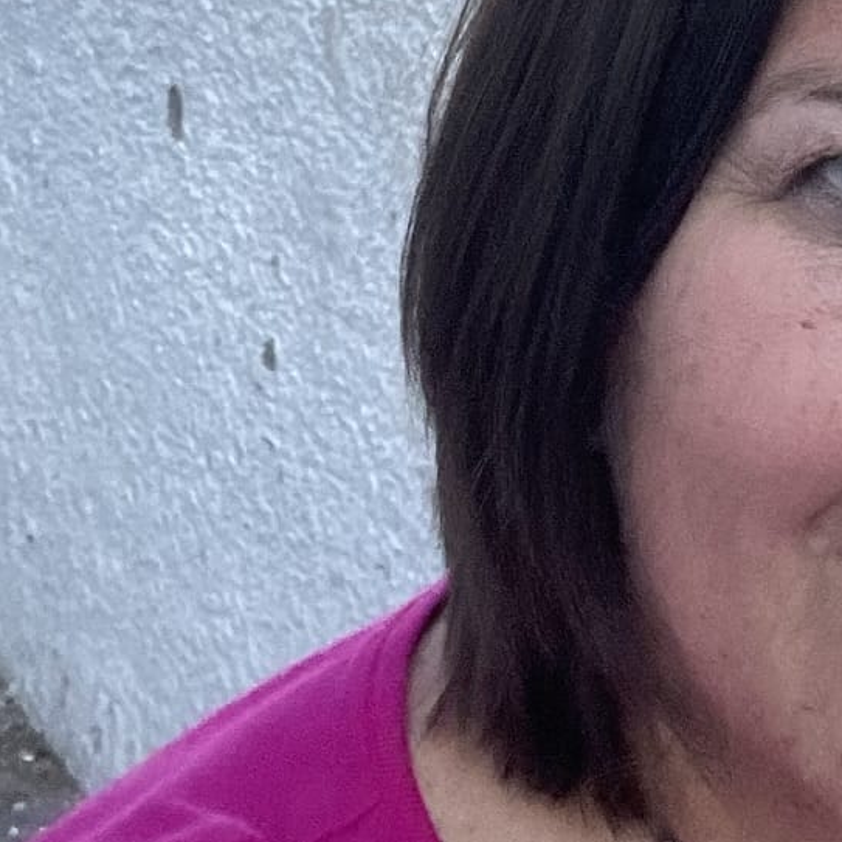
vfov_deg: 15.0
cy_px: -685
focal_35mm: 100
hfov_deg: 17.0
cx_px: 867
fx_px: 2752
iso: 25
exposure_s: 1/1148
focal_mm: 2.71
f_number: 2.2
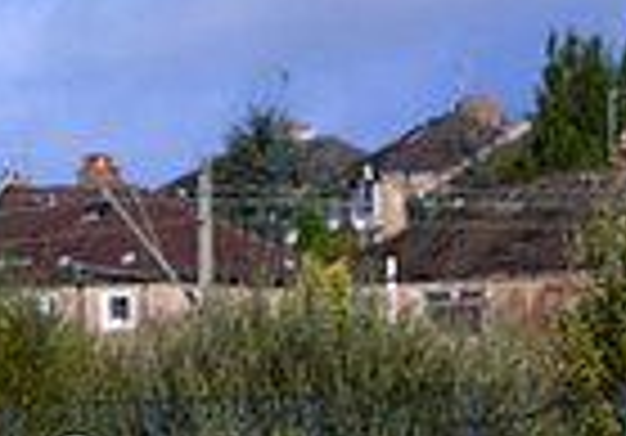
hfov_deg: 5.2
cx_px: 1037
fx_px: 6774
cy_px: 881
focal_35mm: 384
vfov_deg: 3.7
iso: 500
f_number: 3.5
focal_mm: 83
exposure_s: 1/5000
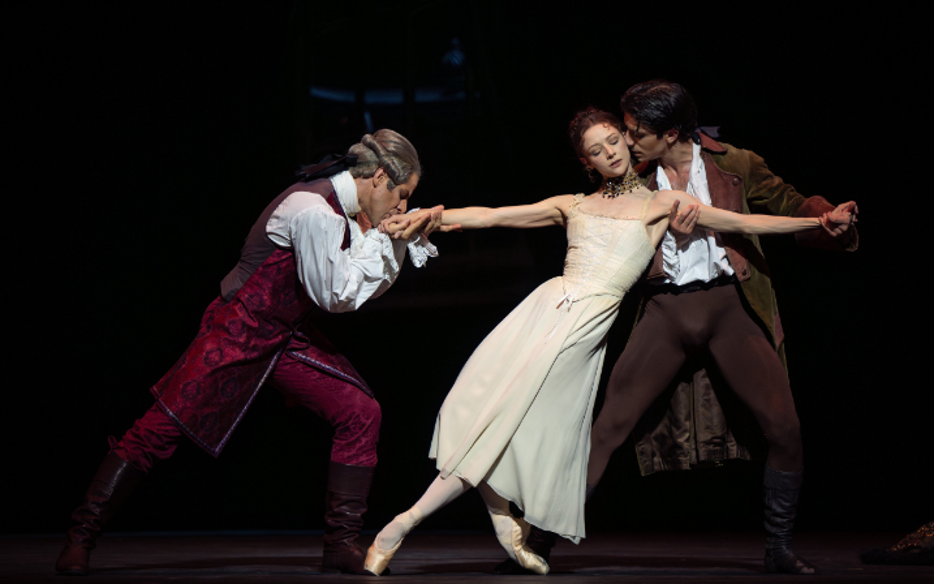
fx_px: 4429
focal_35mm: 174
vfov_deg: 7.5
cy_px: 297
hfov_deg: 12.0
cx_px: 468
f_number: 2.8
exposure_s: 1/800
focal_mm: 170
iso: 800
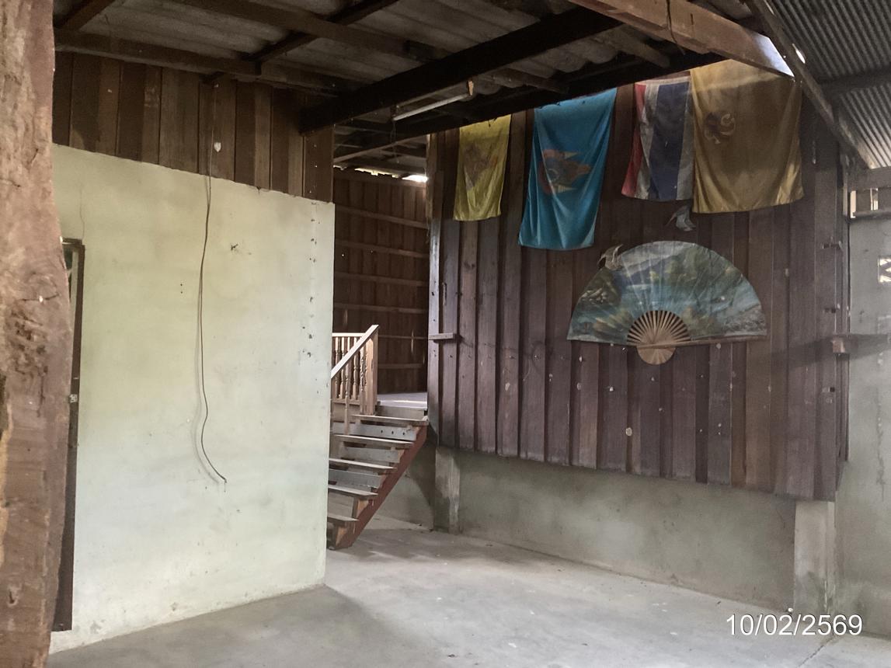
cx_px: 446
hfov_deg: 61.7
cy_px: 334
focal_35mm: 29
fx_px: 746
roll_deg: -0.8
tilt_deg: +2.8
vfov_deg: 48.2
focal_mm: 3
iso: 200
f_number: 1.8
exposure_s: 1/50
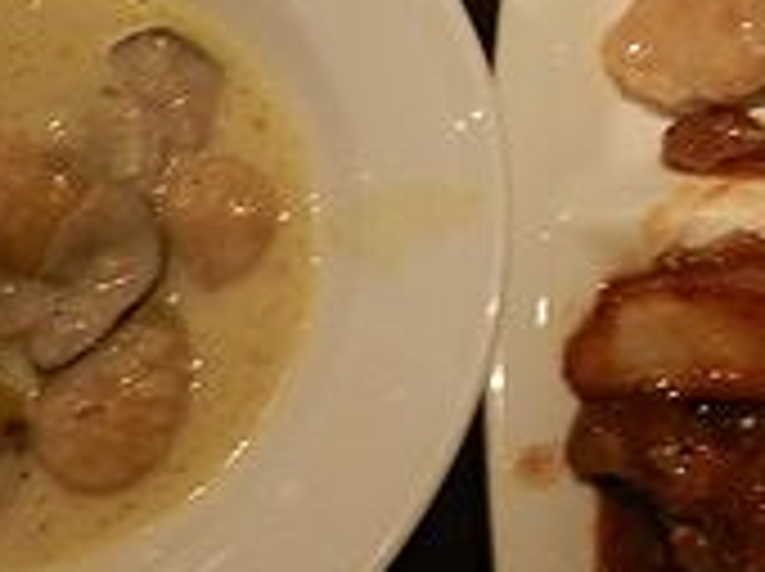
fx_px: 1854
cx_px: 792
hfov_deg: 22.3
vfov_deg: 16.9
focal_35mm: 84
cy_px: -65
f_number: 3.4
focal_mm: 4
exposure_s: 1/8
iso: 400
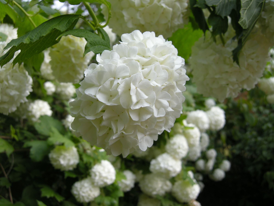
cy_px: 103
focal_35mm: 35
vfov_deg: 40.7
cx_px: 137
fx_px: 277
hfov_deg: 52.6
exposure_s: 1/198
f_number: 6.1
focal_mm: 7.5
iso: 64
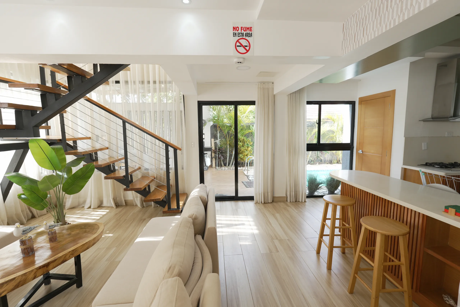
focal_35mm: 16
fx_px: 211
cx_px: 230
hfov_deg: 95.0
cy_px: 154
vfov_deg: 72.1
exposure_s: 1/125
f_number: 2.8
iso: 125
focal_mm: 11
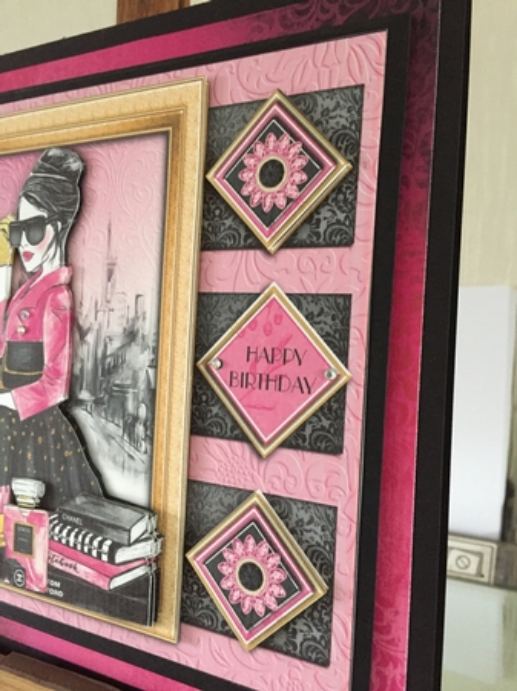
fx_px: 578
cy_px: 346
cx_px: 258
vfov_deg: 61.7
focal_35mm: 29
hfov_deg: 48.2
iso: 320
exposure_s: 1/17
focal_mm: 4.15
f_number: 2.2
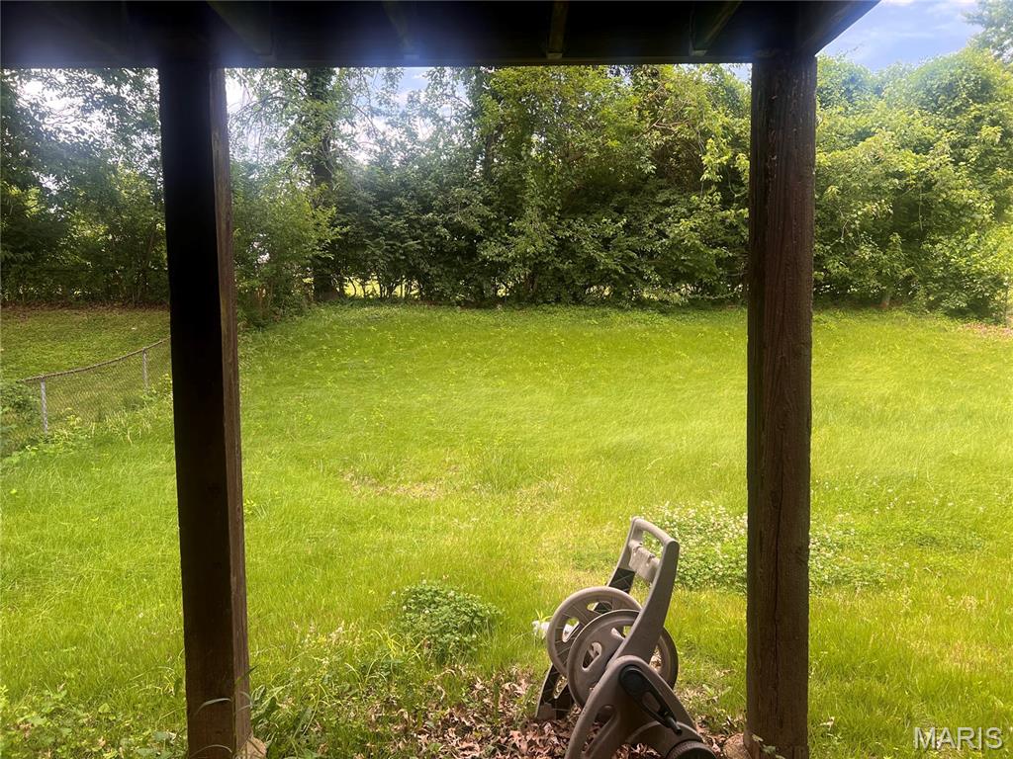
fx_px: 761
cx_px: 506
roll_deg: +0.8
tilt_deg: -4.3
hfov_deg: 67.3
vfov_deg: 53.1
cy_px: 380
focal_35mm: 26
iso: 50
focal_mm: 5.7
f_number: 1.5
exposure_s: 1/439
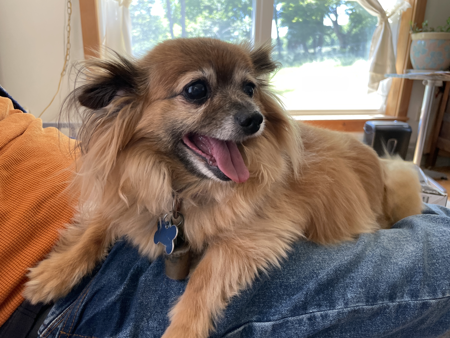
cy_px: 169
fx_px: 338
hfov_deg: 67.3
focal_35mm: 26
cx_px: 225
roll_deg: -2.2
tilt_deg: -18.3
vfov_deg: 53.1
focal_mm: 4.2
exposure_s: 1/118
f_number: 1.6
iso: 125
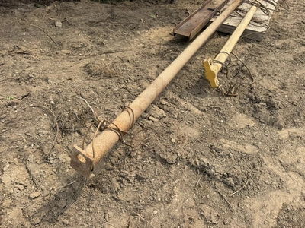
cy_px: 114
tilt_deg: -41.5
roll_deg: +5.0
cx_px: 152
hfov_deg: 71.6
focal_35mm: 24
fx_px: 211
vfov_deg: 56.8
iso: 80
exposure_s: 1/2110
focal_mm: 6.76
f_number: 1.78
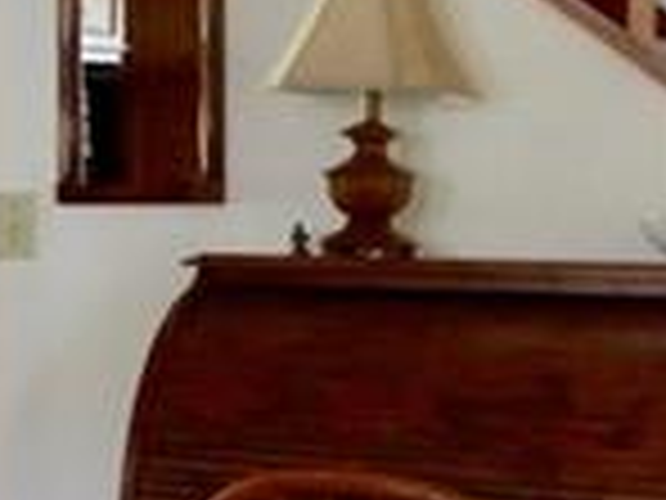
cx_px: -1125
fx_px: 2501
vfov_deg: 11.4
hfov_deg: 11.4
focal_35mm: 130
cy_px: 212
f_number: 3.4
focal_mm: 4.3
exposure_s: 1/10
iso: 400
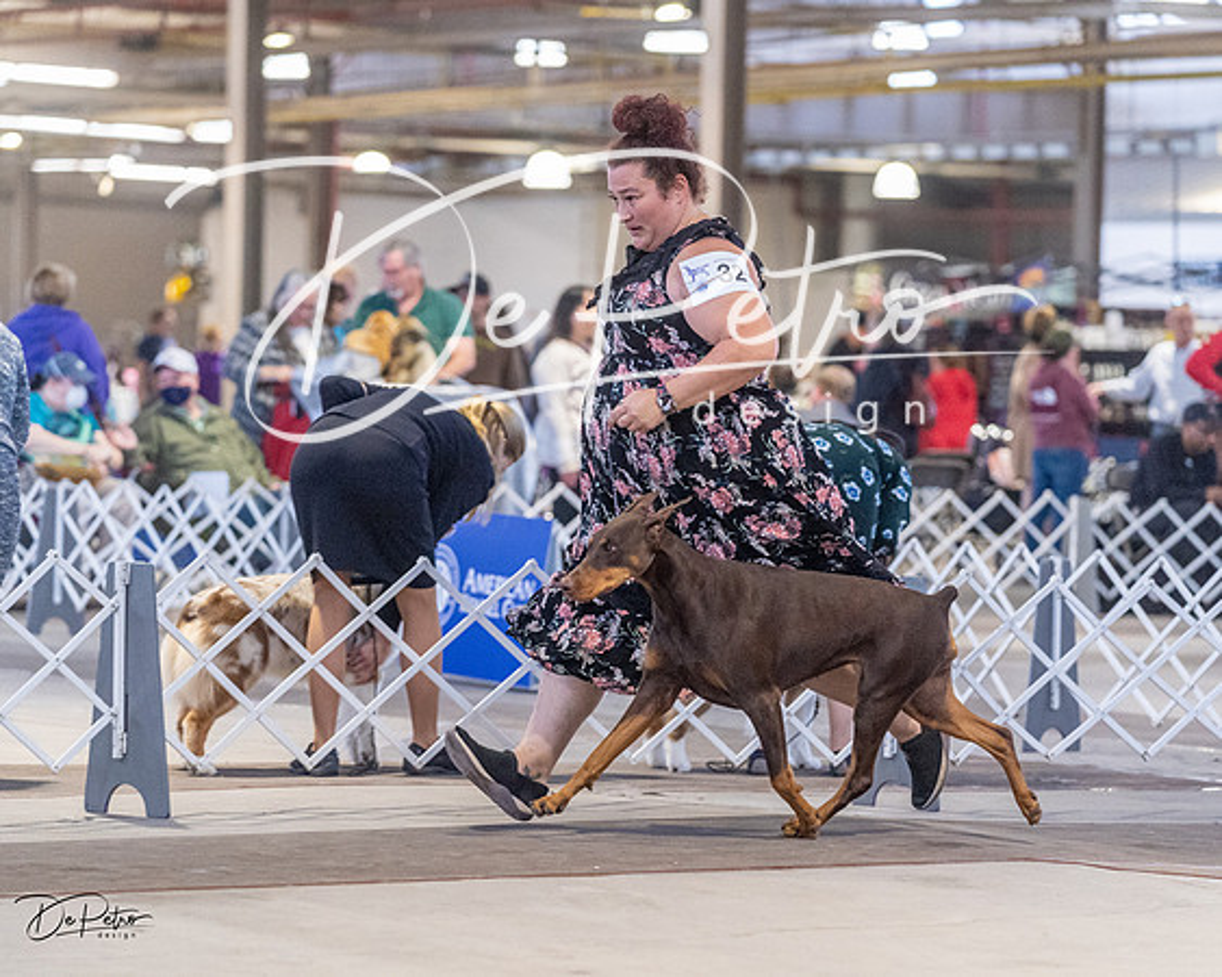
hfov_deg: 12.2
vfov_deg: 9.8
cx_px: 611
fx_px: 5700
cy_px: 488
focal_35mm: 158
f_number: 3.5
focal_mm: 140
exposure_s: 1/400
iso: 6400
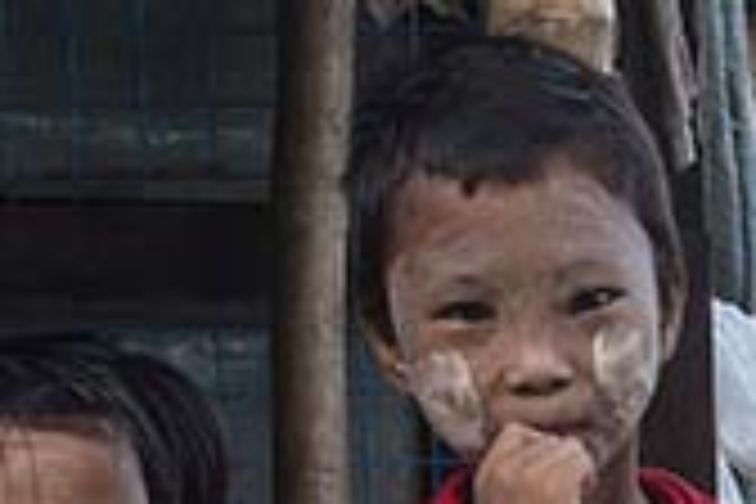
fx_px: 5397
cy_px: 1186
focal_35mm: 257
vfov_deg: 5.2
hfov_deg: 7.7
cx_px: 1440
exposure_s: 1/125
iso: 1600
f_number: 14
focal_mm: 45
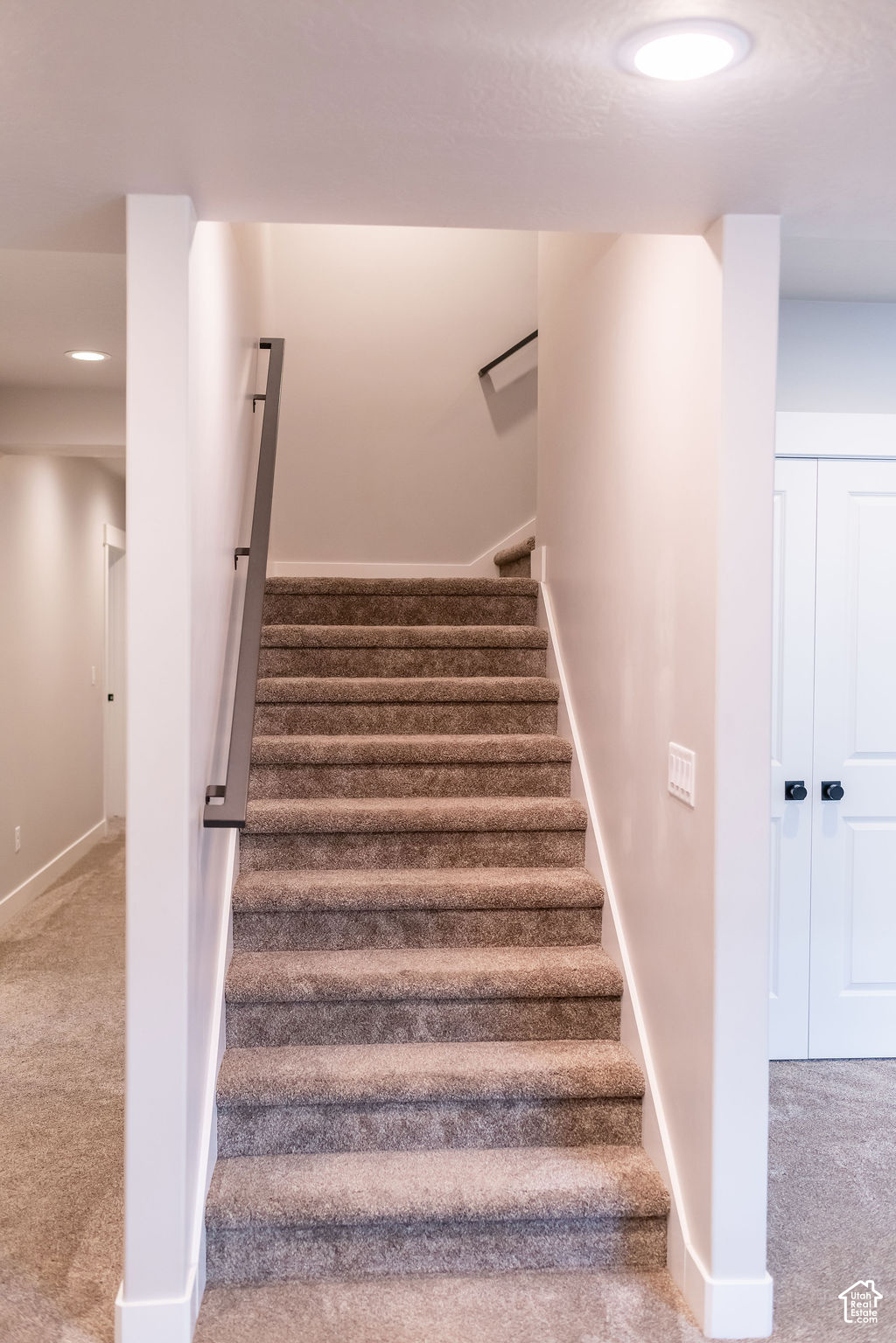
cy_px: 672
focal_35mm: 35
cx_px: 448
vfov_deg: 54.4
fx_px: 1307
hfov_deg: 37.9
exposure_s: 1/250
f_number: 3.2
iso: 1600
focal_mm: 35
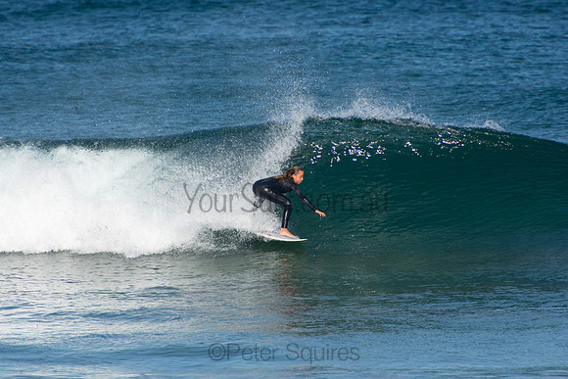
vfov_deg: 2.3
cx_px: 284
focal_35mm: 600
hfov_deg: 3.4
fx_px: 9468
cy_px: 190
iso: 200
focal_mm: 400
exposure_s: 1/1250
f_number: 5.6
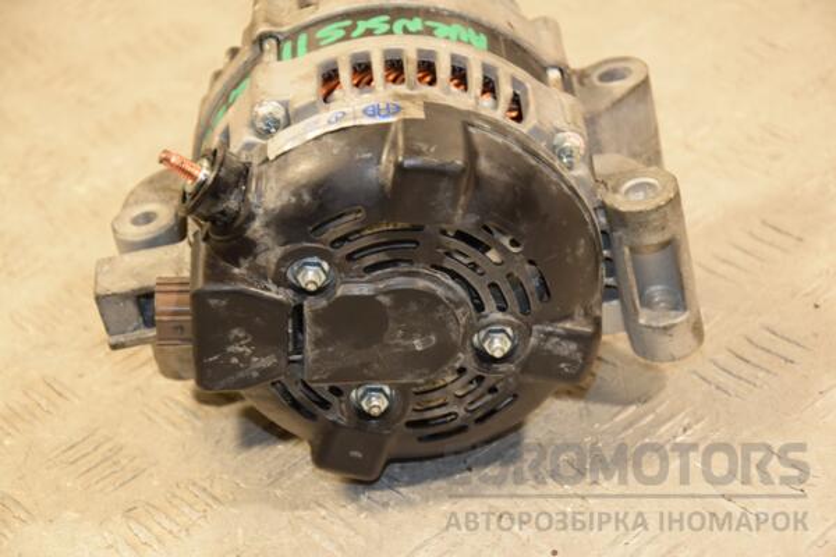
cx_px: 418
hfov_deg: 19.5
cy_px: 278
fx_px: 2438
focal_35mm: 105
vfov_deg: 13.0
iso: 800
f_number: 5.3
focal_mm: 70
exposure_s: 1/80
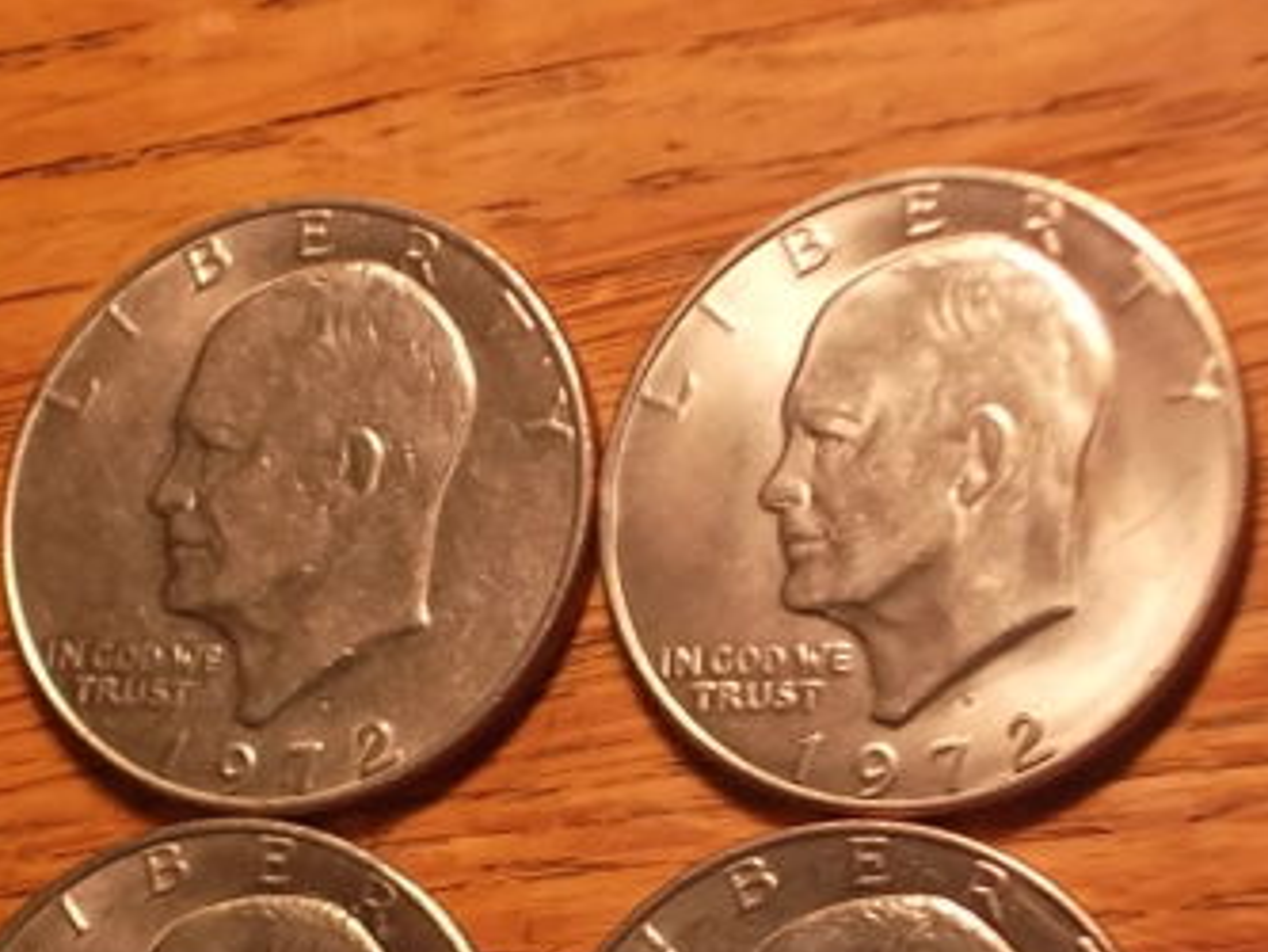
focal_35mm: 155
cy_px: 762
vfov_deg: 9.6
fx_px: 5680
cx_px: 556
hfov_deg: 12.7
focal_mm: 15.4
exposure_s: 1/27
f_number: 4.3
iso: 200
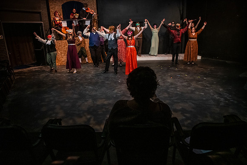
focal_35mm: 24
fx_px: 165
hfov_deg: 73.7
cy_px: 82
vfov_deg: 53.2
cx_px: 124
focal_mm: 24
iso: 6400
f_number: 3.5
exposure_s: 1/200
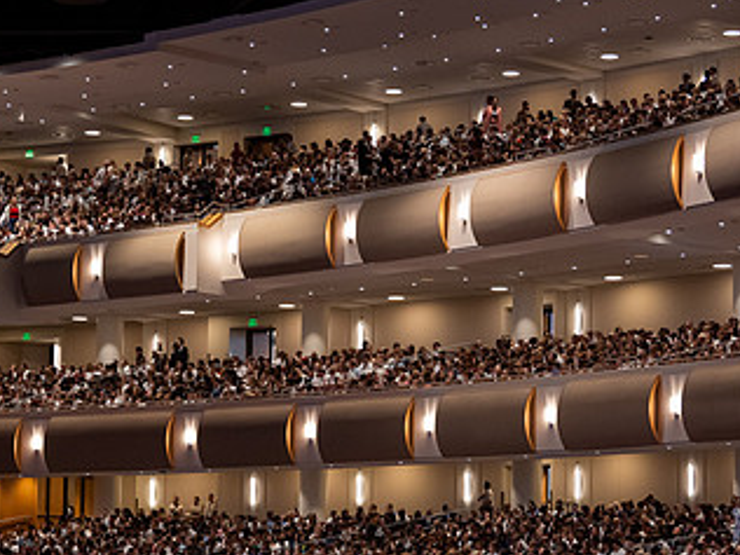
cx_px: 363
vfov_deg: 11.8
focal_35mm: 126
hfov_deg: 15.6
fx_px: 2694
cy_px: 369
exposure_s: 1/160
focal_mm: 70
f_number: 2.8
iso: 2000
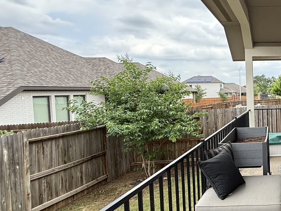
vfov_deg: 44.2
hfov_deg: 45.9
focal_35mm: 32
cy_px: 103
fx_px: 260
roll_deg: +0.7
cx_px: 292
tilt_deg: -1.3
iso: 64
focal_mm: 2.22
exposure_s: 1/590
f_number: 2.2
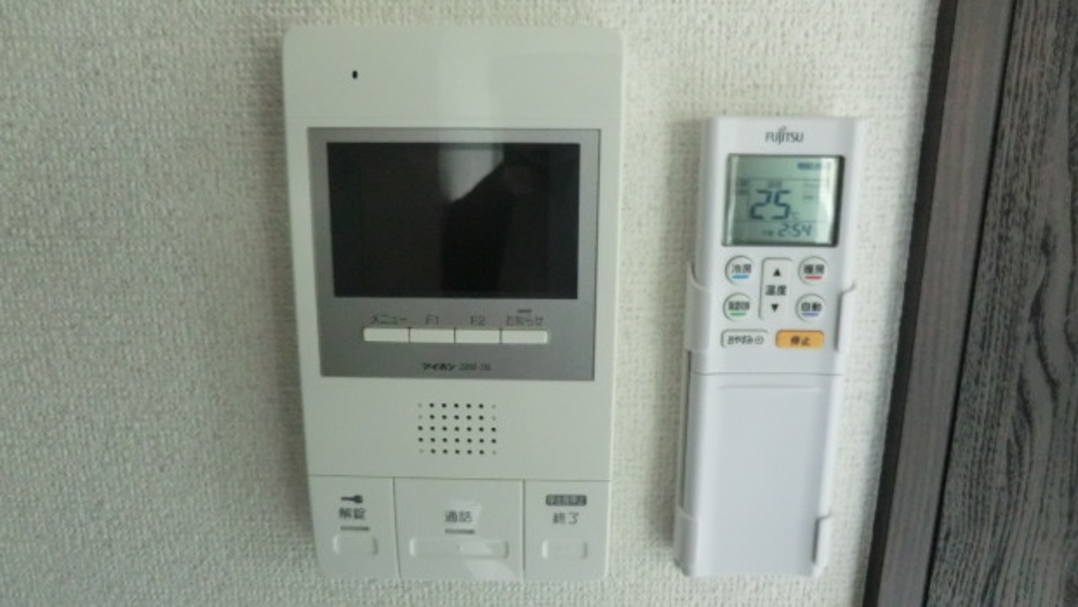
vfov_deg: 42.8
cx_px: 536
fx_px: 772
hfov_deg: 69.9
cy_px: 348
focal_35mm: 27
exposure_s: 1/60
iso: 500
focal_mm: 4.3
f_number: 3.2
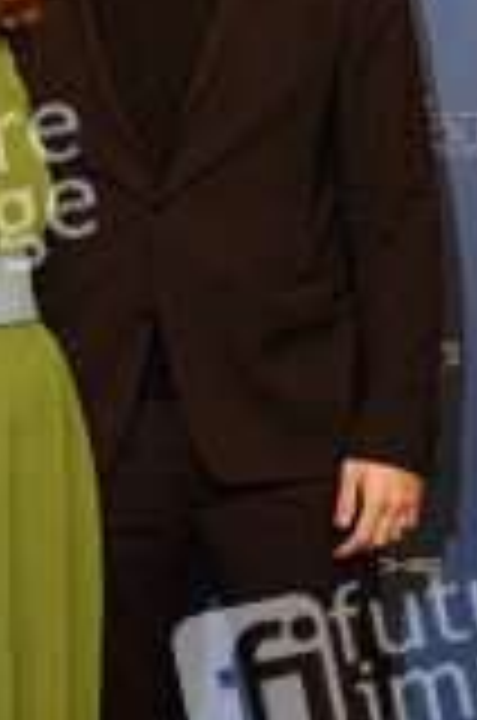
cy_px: 436
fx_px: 2620
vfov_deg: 15.6
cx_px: -4
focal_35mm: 131
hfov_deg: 10.3
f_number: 4
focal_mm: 35
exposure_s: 1/320
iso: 400
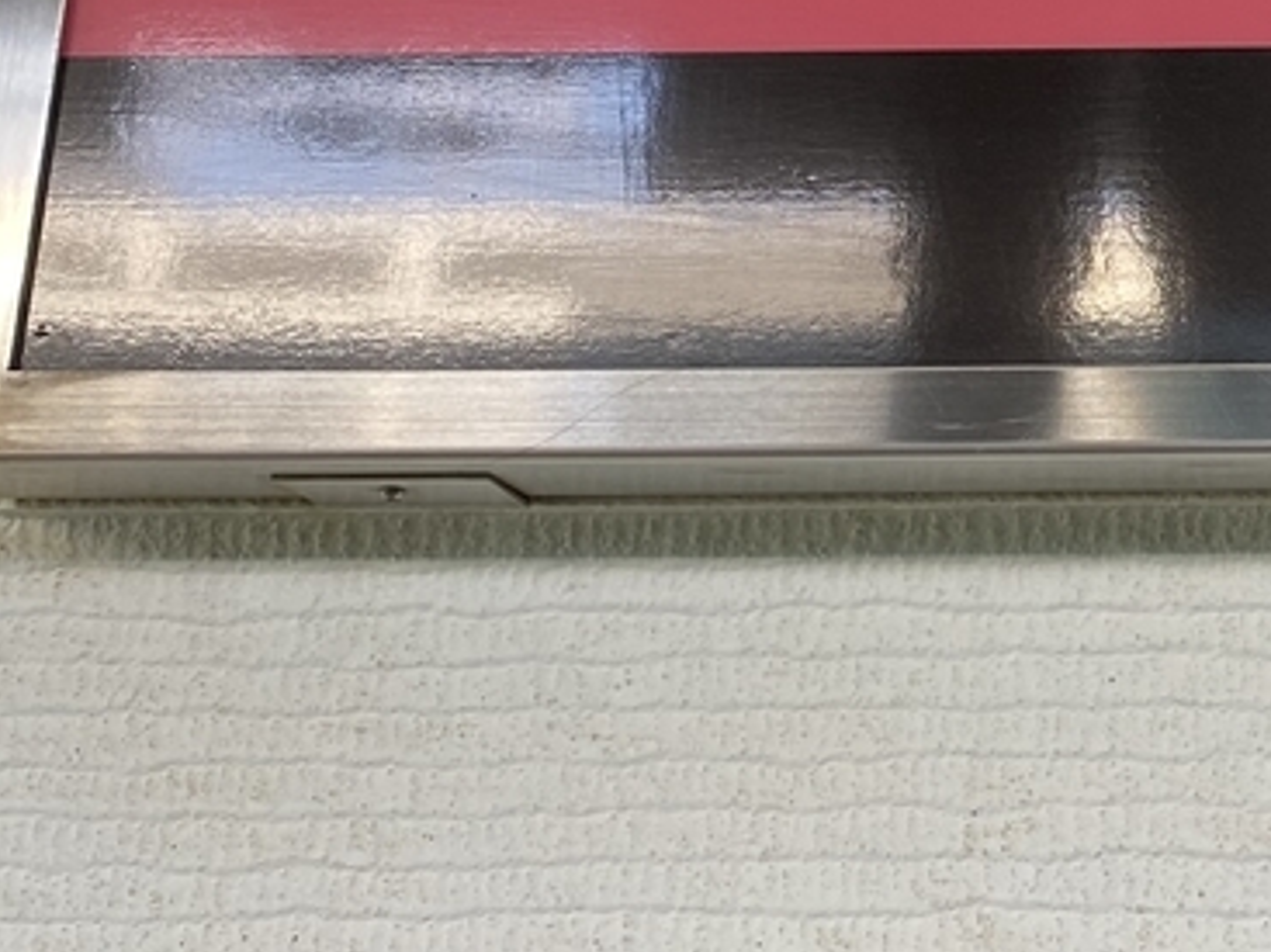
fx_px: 3120
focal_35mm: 85
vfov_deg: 16.7
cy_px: -149
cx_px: 1465
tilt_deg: +20.9
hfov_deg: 21.6
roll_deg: -0.1
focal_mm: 4.25
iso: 80
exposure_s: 1/121
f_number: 1.8
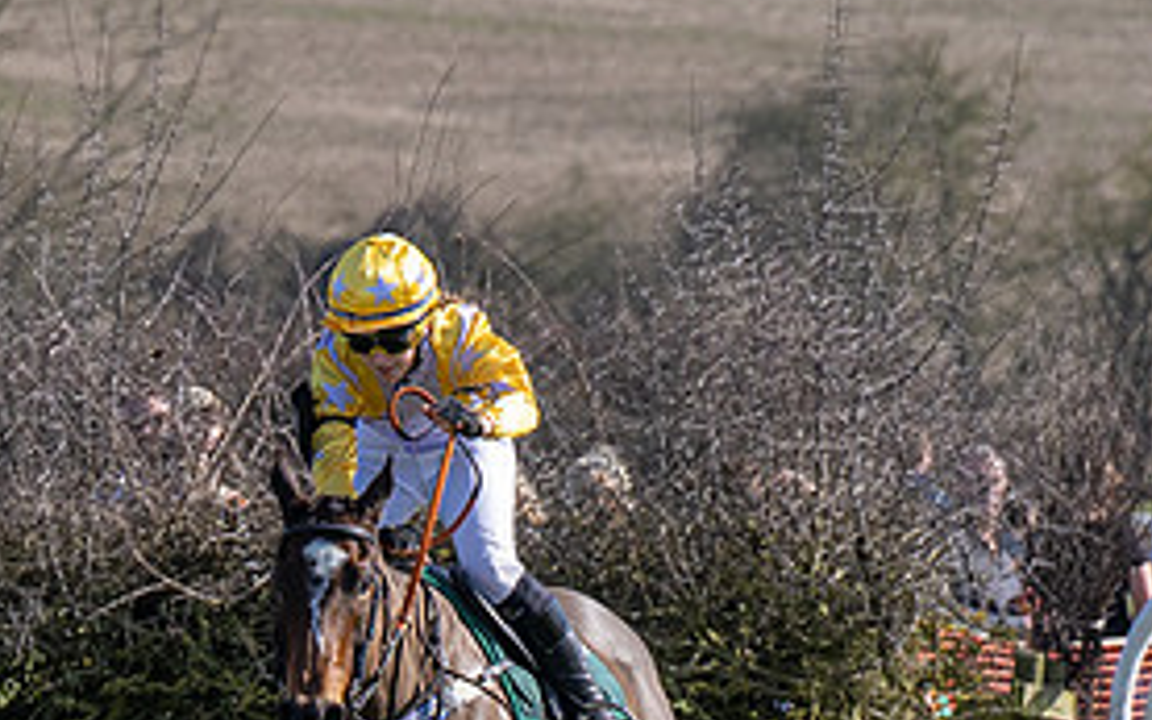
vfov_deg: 2.2
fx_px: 18928
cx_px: -478
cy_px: 750
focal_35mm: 603
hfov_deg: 3.5
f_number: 4
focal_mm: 110
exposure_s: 1/2000
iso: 200
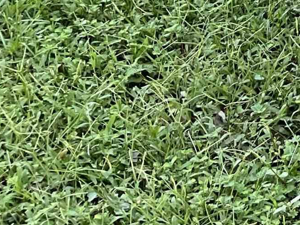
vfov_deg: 10.1
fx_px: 1170
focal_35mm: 135
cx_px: 679
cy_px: -226
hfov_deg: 12.2
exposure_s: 1/120
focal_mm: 3
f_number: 1.8
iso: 25
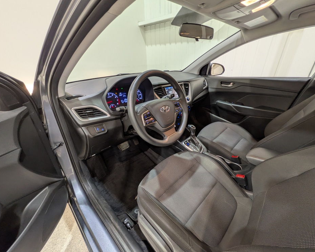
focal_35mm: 15
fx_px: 140
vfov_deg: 84.0
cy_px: 129
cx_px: 163
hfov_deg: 96.8
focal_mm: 1.83
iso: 52
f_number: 2.2
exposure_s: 1/24
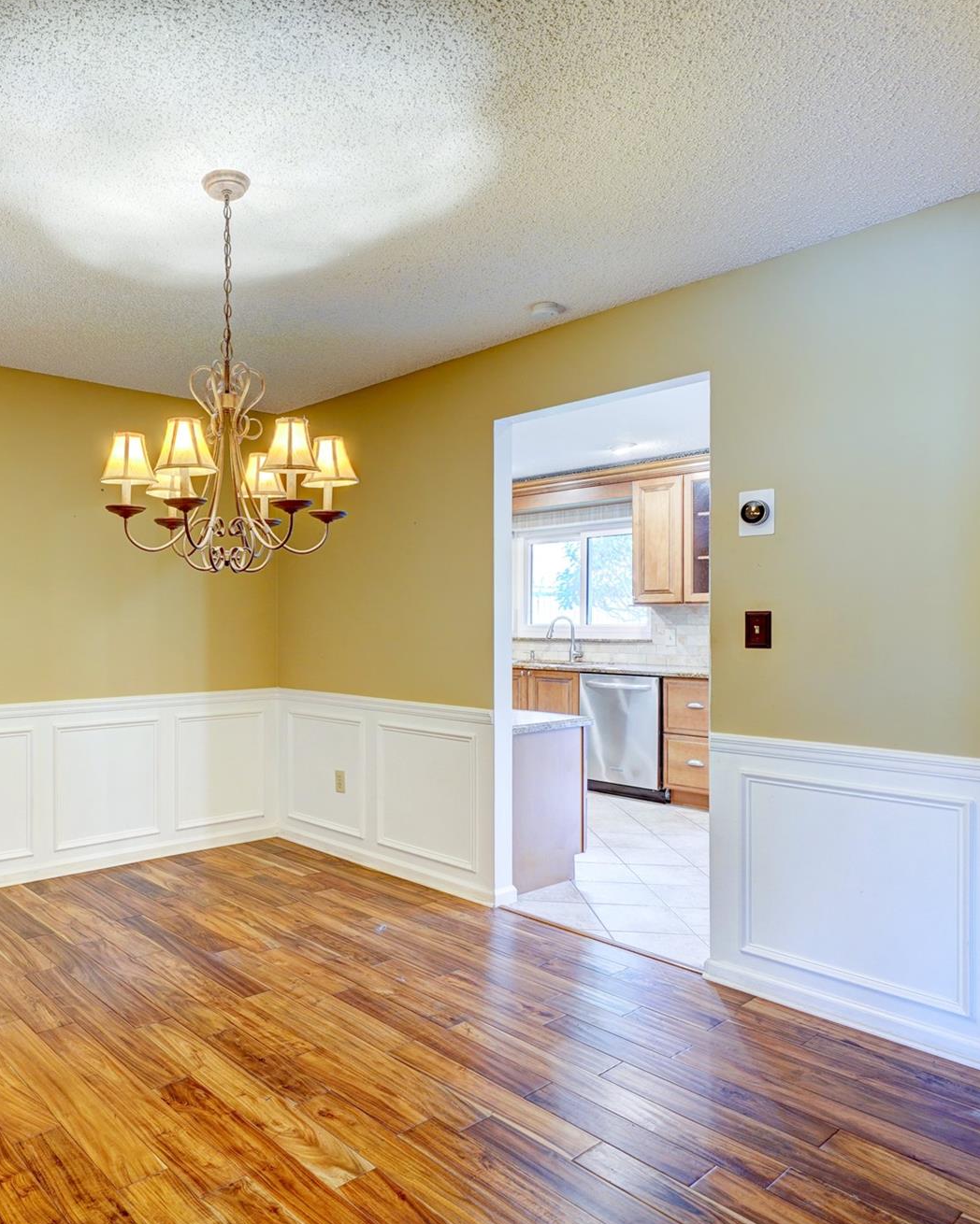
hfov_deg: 59.9
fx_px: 798
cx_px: 251
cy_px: 617
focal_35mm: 22
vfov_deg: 75.0
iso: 400
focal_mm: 15
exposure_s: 1/4
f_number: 8
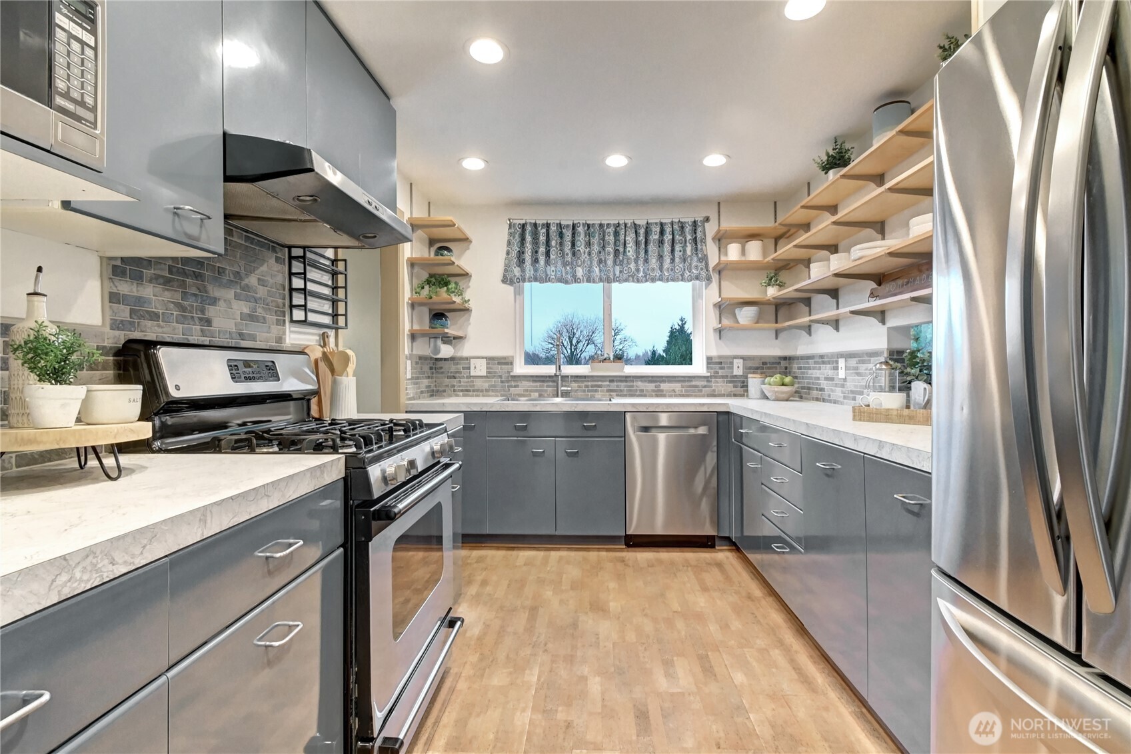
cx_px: 566
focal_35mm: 15
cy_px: 377
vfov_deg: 77.3
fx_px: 471
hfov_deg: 100.4
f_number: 11
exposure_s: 1/5
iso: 3200
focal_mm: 10
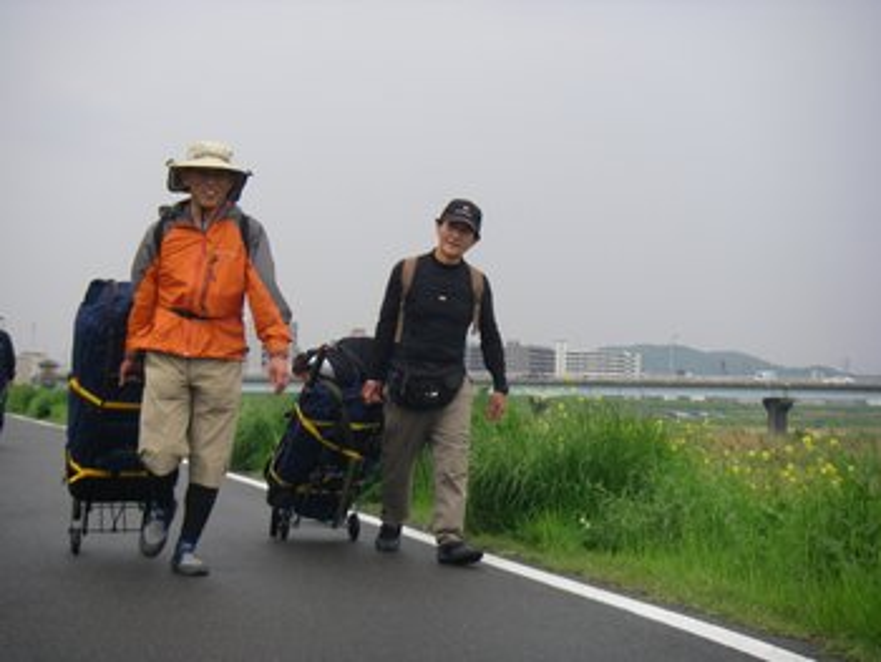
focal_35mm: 63
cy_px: 331
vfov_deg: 23.3
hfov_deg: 30.7
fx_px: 1604
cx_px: 440
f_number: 3.7
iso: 64
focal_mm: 10.5
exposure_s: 1/200
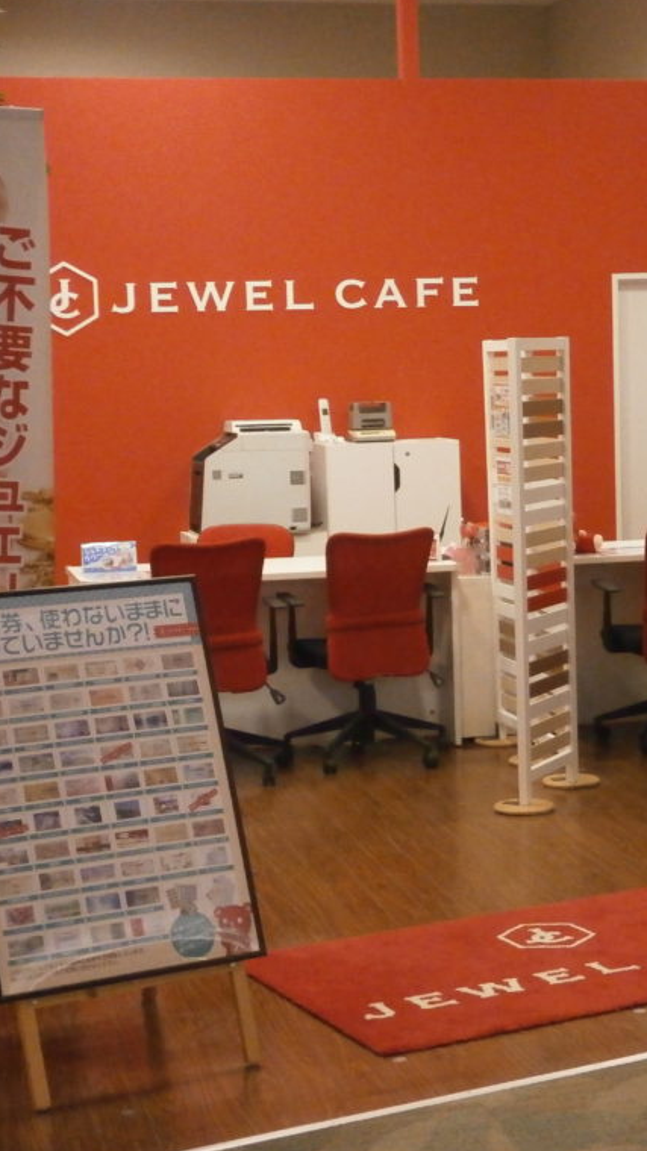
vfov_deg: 30.6
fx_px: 2106
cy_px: 572
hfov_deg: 17.4
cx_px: 408
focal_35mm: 69
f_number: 3.4
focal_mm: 8.3
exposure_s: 1/100
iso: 800
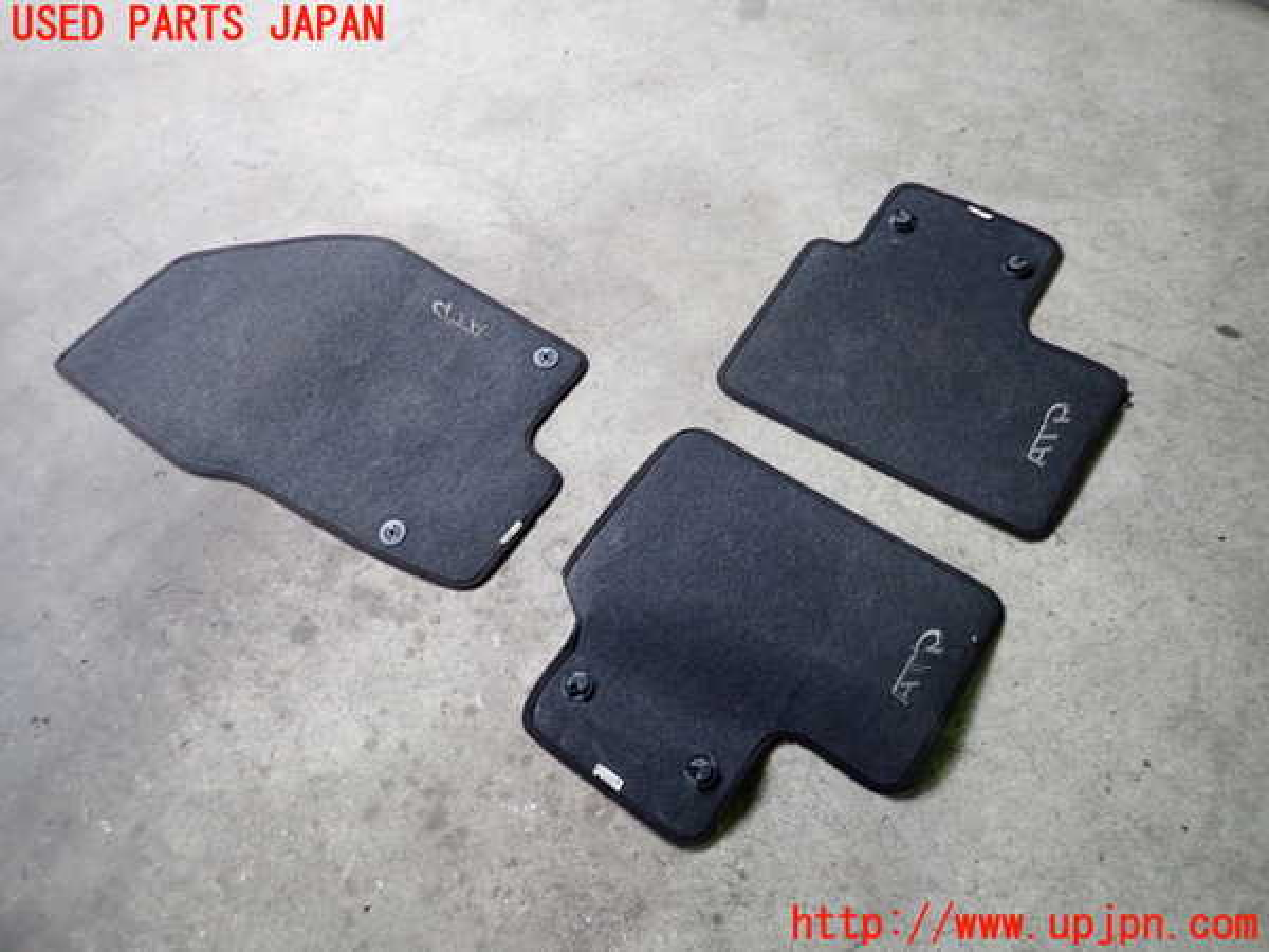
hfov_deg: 69.4
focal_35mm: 25
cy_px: 476
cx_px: 634
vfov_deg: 54.9
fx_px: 916
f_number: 2
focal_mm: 4.5
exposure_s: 1/80
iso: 200
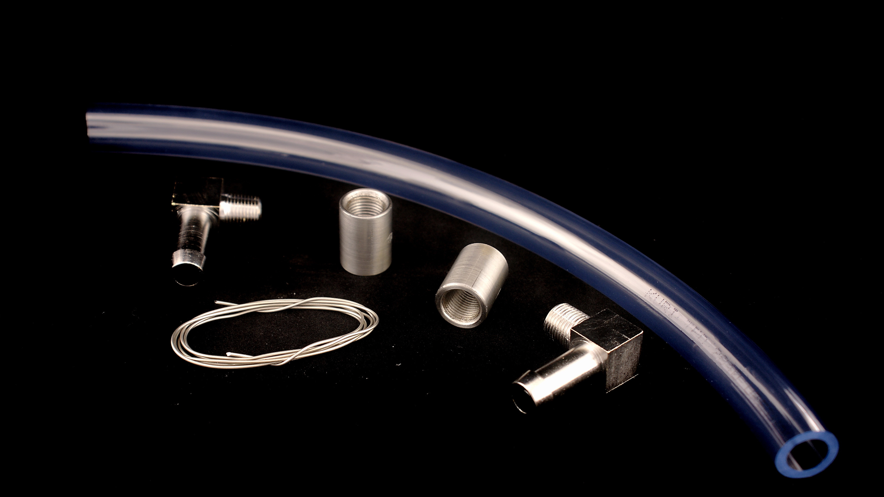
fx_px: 1302
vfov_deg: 21.6
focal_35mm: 56
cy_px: 272
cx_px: 442
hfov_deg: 37.5
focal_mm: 35
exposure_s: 1/10
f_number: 6.3
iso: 100
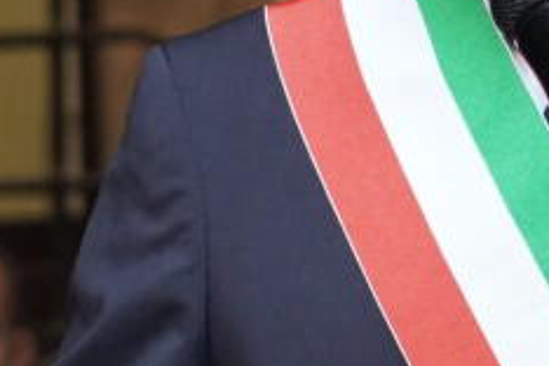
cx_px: 549
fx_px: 8204
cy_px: 115
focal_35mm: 538
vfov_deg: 2.6
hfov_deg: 3.8
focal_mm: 105
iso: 4000
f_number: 5.6
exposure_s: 1/200
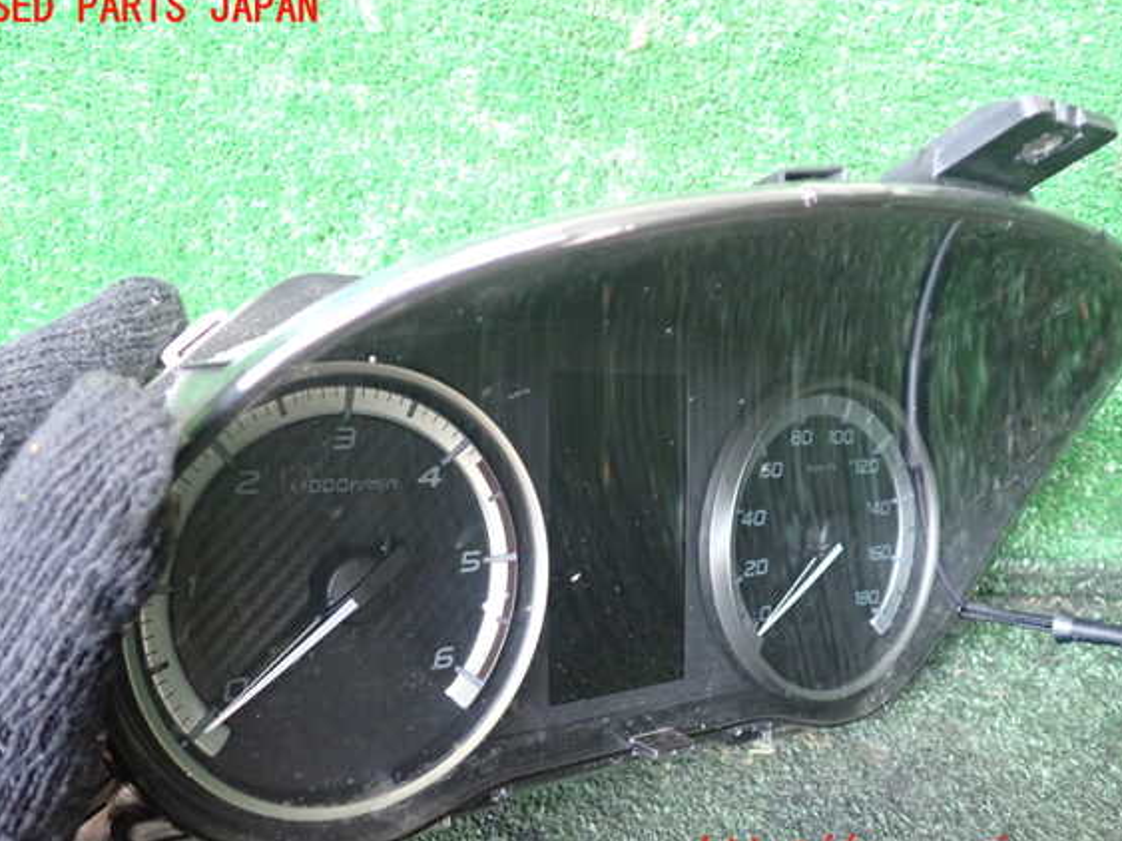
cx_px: 554
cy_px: 432
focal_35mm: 32
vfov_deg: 44.1
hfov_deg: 56.8
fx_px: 1037
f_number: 2.3
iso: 640
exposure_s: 1/30
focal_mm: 5.4
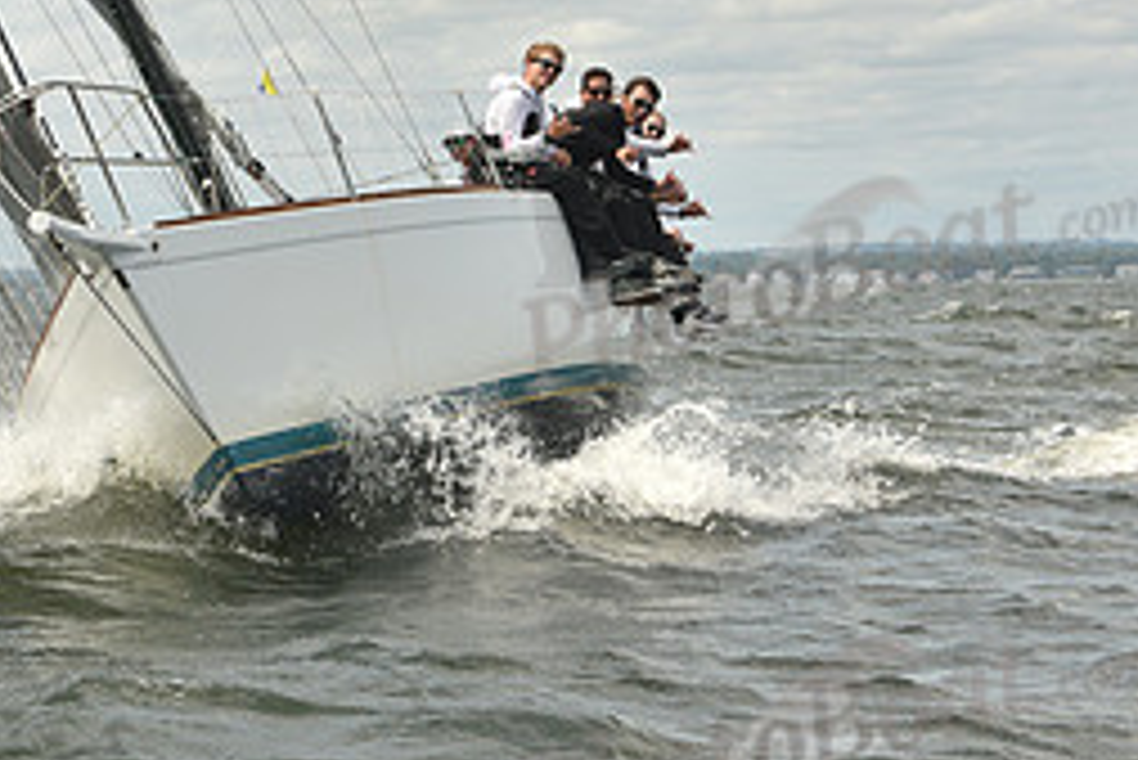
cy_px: 101
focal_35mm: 179
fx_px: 5661
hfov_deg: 11.5
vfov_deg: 7.7
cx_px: 292
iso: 250
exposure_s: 1/800
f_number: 9
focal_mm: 78
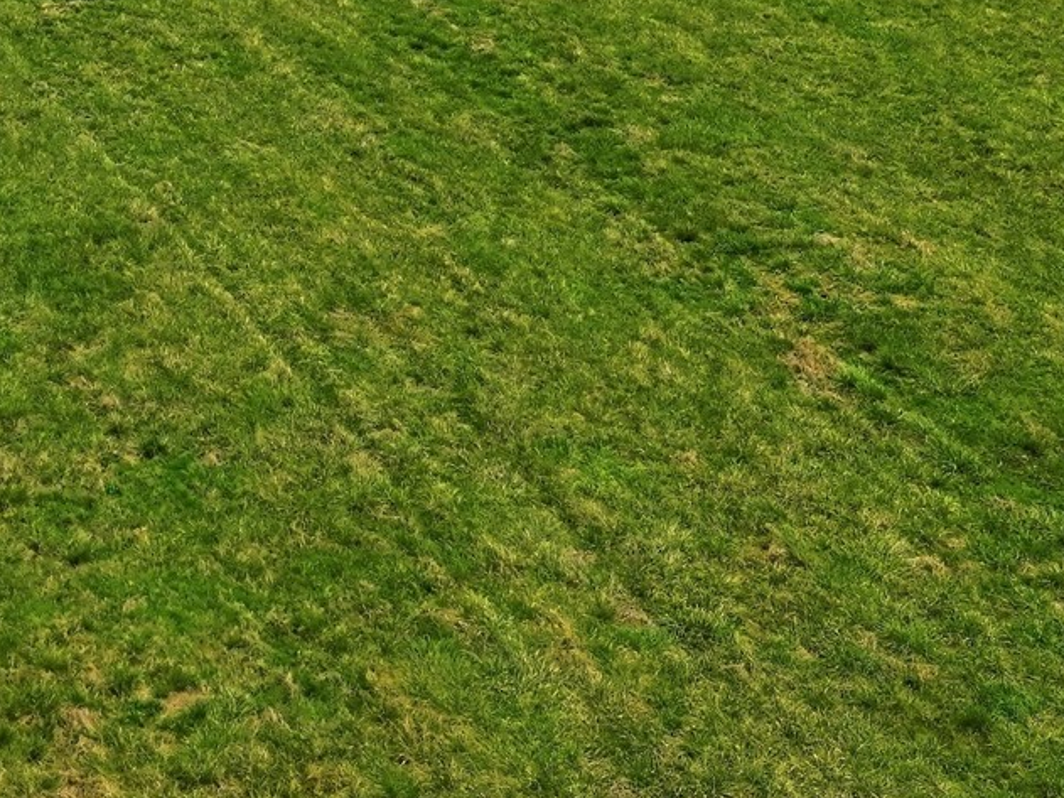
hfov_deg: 25.9
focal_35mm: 73
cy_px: -12
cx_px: 128
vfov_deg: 19.5
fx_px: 2243
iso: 210
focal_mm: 6.7
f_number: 1.7
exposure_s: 1/1000
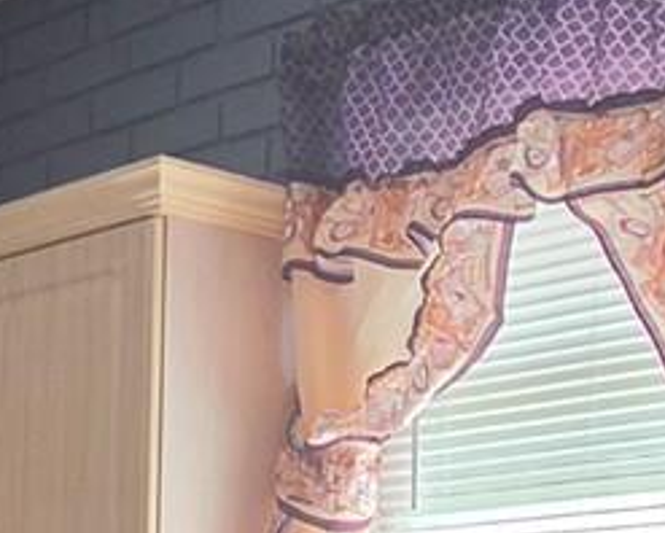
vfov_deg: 11.9
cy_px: 1271
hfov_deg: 18.0
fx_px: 2068
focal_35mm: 105
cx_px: 67
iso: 80
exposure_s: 1/120
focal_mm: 2.2
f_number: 1.9
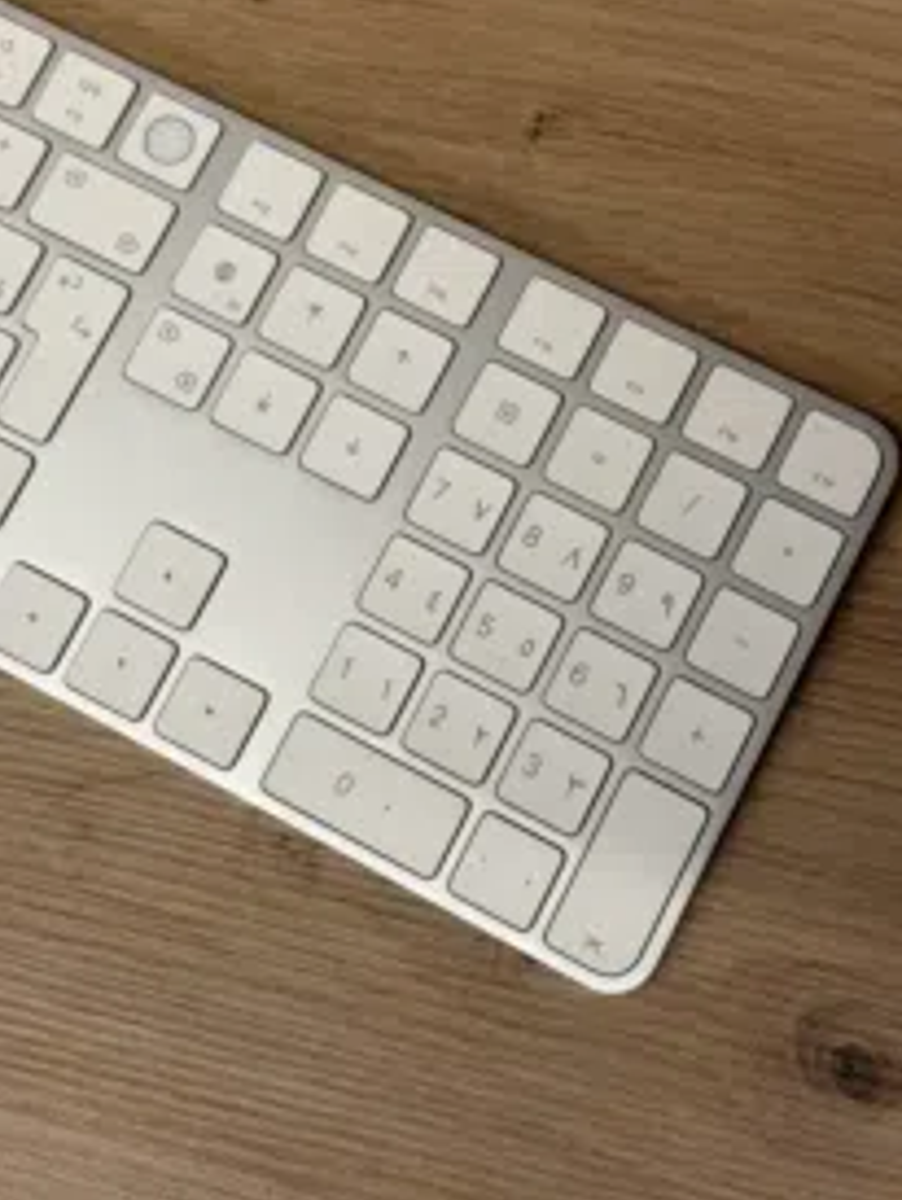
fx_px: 2428
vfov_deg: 27.6
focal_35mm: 70
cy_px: 399
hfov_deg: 21.0
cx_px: 372
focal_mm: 6.76
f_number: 1.78
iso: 80
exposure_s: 1/100
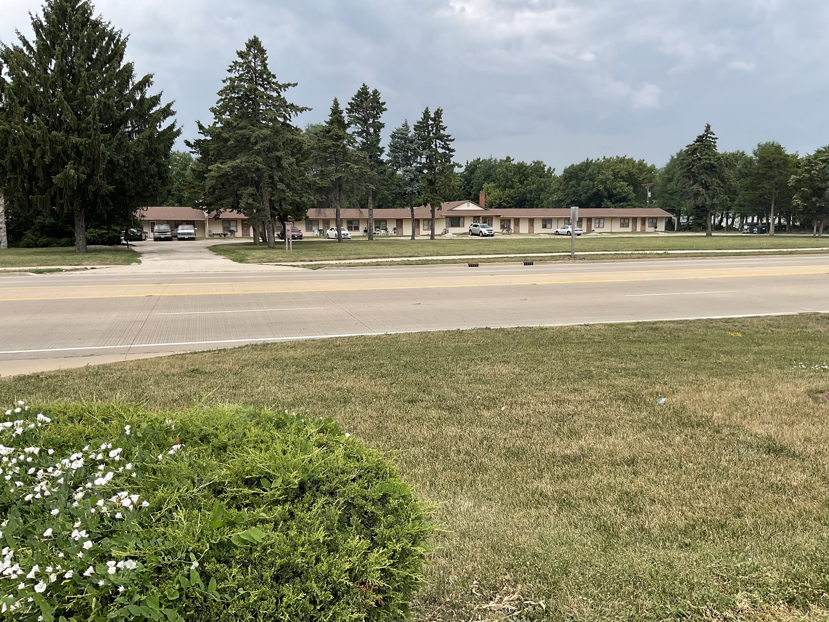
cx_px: 414
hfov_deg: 61.7
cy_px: 311
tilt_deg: -7.4
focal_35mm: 29
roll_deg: +0.3
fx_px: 695
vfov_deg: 48.2
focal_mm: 3
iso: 16
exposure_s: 1/1342
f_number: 1.8
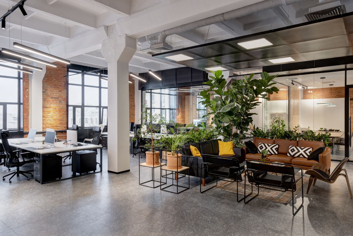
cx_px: 176
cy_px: 118
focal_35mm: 24
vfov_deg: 53.1
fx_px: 235
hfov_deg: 73.7
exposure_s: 1/1.25
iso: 250
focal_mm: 16
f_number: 10
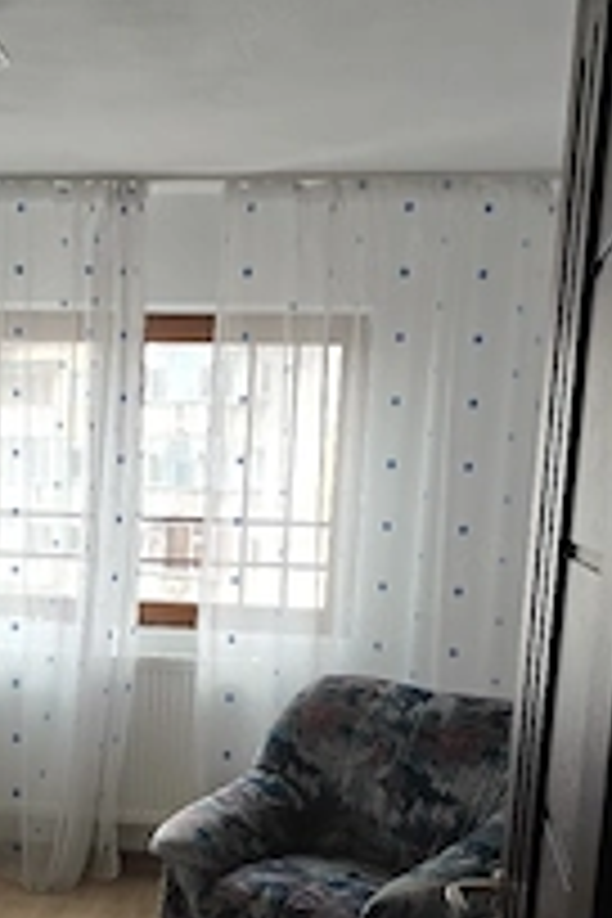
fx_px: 1249
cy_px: 693
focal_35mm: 49
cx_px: 108
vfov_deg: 39.2
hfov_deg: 26.9
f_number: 1.8
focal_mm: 5.59
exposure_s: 1/50
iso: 250
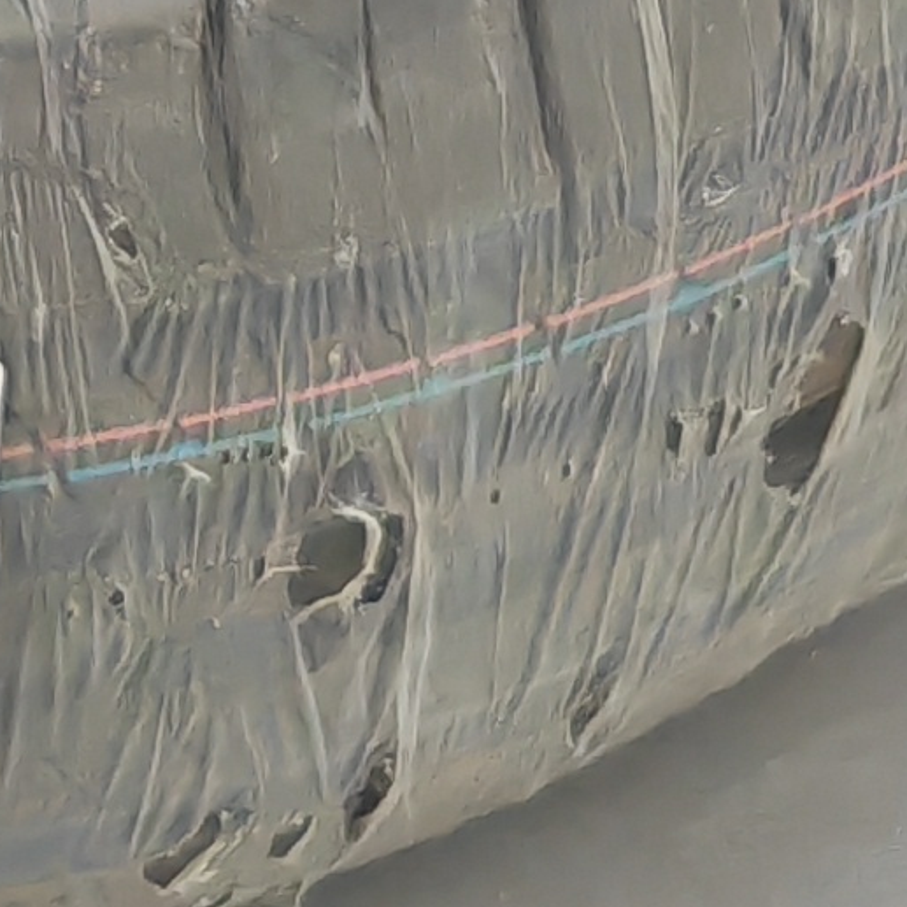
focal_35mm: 186
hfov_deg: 8.9
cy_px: -695
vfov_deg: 9.0
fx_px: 5514
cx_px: -826
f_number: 1.6
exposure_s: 1/300
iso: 800
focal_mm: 7.62
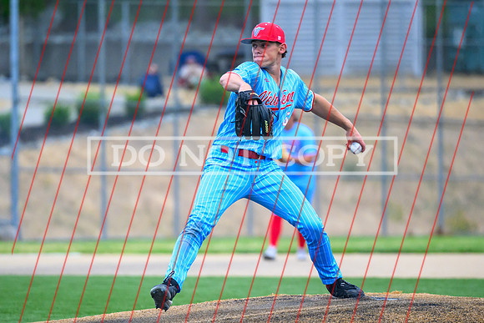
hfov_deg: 6.9
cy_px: 175
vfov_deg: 4.6
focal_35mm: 300
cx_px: 257
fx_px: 4029
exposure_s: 1/3200
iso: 2200
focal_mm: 200
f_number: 2.8
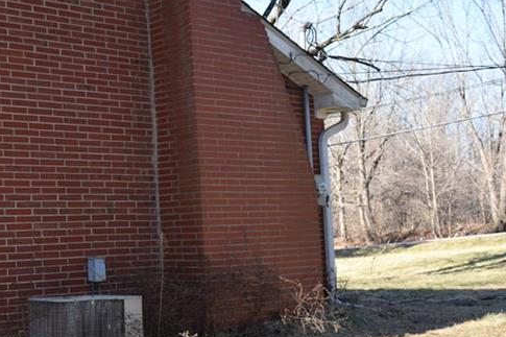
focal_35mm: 57
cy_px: 163
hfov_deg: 32.2
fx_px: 801
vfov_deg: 23.8
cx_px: -3
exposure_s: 1/125
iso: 100
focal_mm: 18
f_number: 5.6
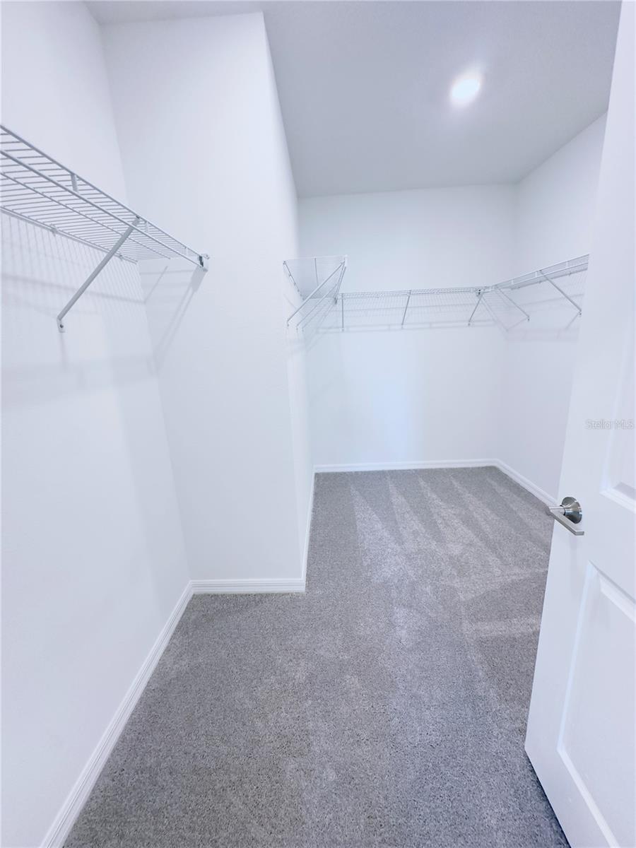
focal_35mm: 14
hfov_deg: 85.7
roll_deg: +1.7
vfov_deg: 102.1
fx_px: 343
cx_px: 318
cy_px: 424
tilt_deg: -13.3
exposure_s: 1/60
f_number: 2.2
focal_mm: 2.22
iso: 200
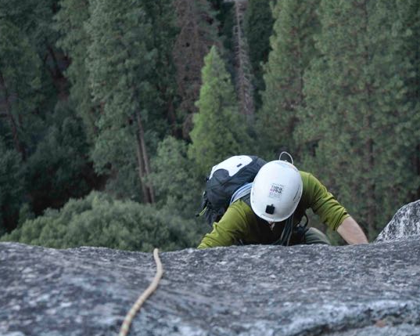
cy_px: 184
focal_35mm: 110
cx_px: 262
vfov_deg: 14.0
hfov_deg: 17.4
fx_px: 1367
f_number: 4.5
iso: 800
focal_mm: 56
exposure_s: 1/200
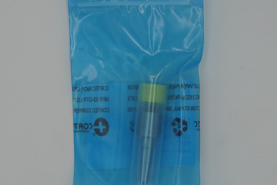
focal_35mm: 110
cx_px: 141
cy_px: 107
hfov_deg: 18.6
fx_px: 844
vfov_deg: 12.5
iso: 200
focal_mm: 45
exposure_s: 1/400
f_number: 5.6
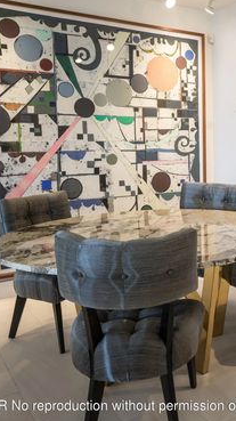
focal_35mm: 40
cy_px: 184
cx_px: 279
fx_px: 446
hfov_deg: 26.5
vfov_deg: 50.4
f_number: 8
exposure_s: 1/13
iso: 100
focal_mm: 22
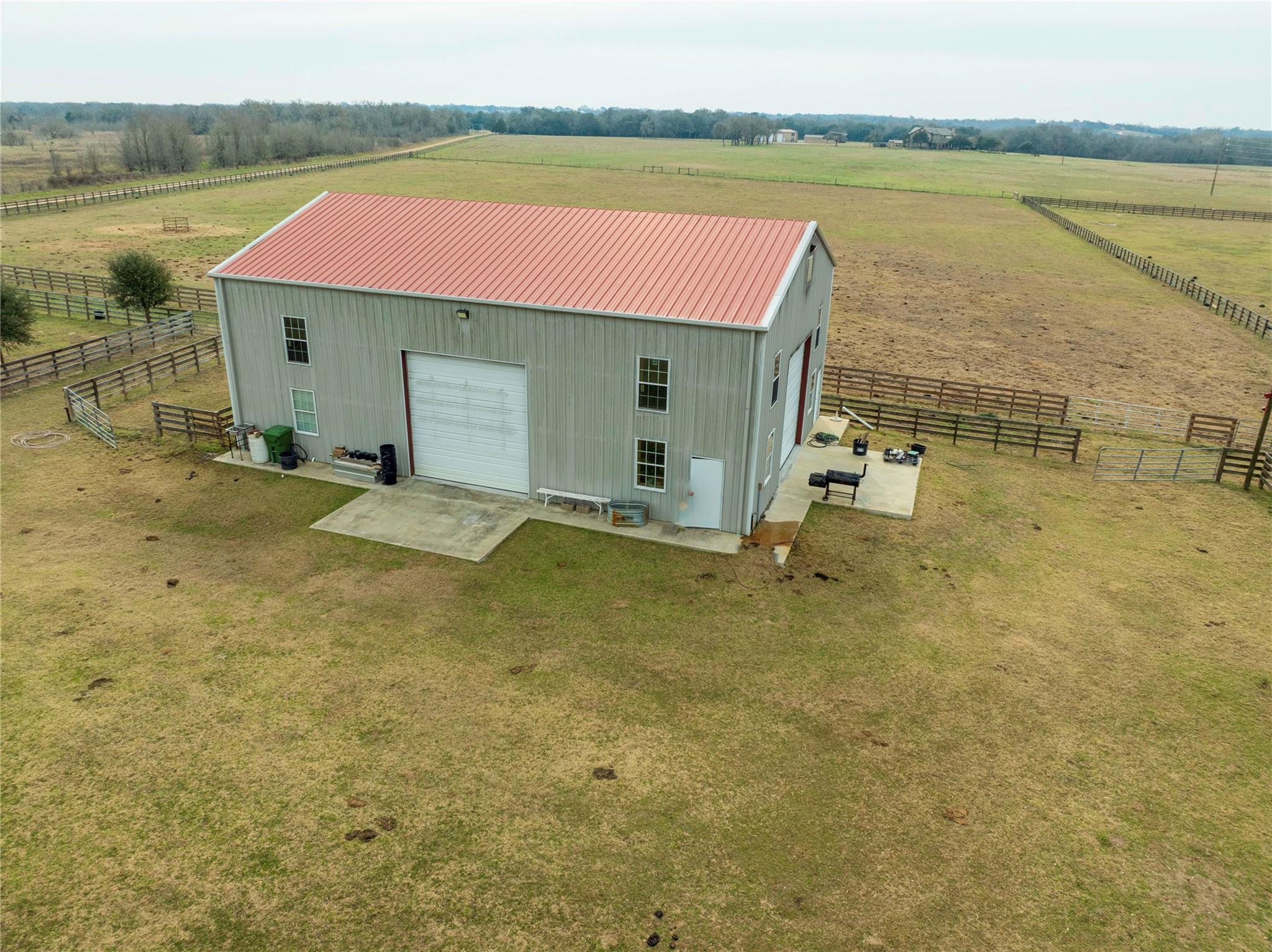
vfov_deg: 56.8
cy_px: 476
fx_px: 881
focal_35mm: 24
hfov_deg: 71.6
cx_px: 636
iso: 110
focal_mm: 12.29
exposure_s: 1/1600
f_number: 2.8
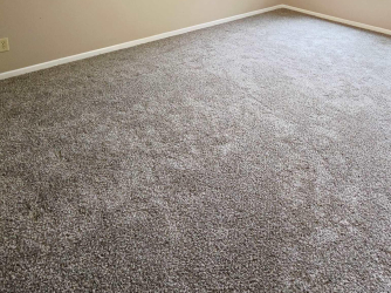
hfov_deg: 67.3
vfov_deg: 45.4
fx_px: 293
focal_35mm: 26
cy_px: 5
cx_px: 203
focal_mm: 2.2
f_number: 1.9
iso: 250
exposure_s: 1/120
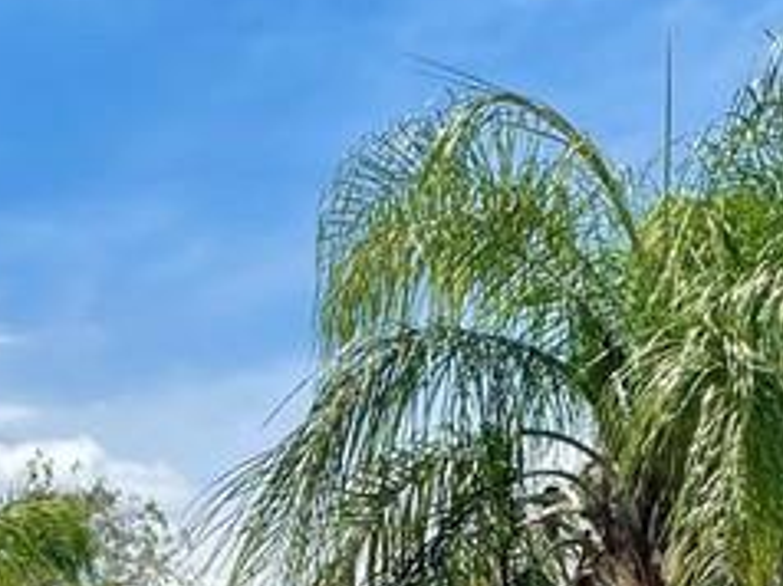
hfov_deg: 17.5
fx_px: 2531
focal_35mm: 112
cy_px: 843
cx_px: 211
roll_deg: +0.1
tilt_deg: +3.0
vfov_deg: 12.6
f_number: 1.6
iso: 32
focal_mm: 4.2
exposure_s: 1/4132
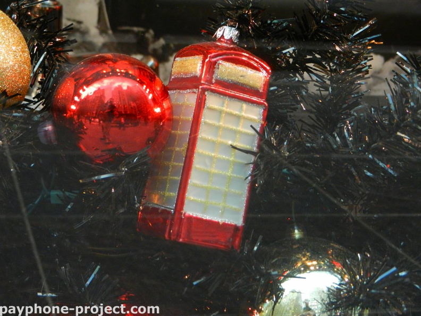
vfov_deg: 18.9
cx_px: 210
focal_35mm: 78
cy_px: 158
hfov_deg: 25.0
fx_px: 949
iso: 640
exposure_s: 1/60
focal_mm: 14.1
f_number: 4.8
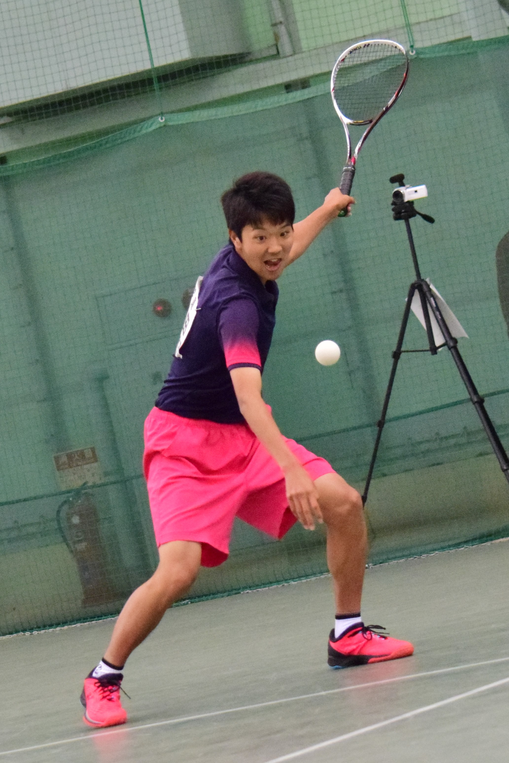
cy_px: 382
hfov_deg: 11.4
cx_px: 254
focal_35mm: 120
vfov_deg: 17.1
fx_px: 2545
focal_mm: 80
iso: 4000
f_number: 4.5
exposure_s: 1/800
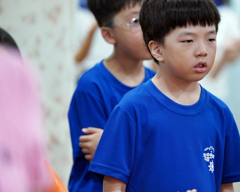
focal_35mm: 299
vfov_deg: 5.2
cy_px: 76
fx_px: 2124
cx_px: 178
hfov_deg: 6.5
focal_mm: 200
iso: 2000
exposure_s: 1/250
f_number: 2.8
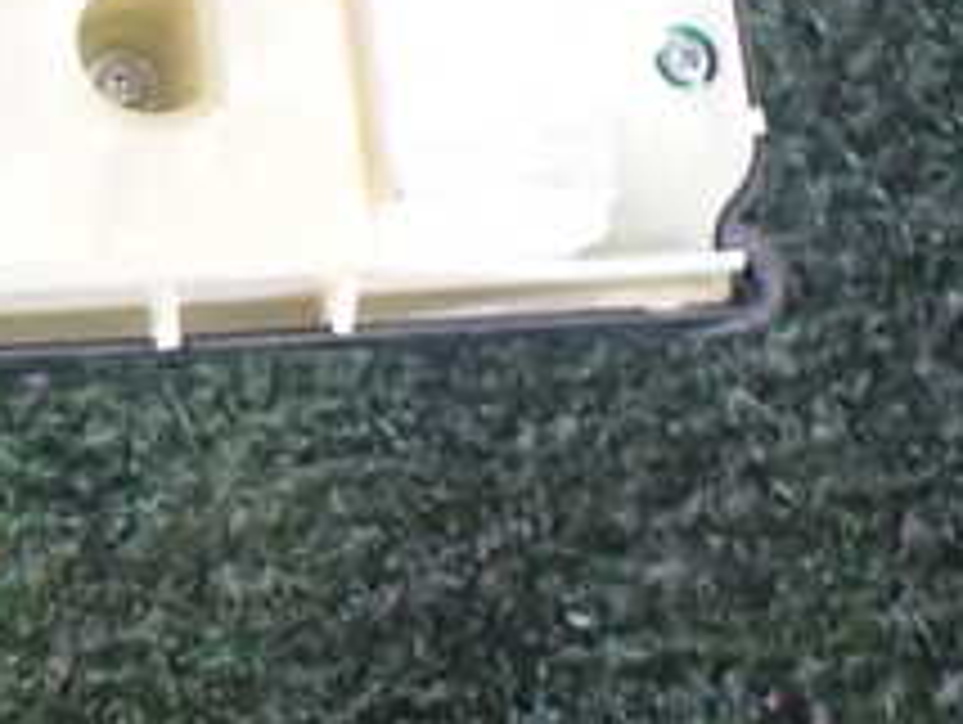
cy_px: 13
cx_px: -112
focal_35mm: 84
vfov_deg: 17.2
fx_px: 2339
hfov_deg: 21.9
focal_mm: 5.4
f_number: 2.3
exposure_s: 1/125
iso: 500
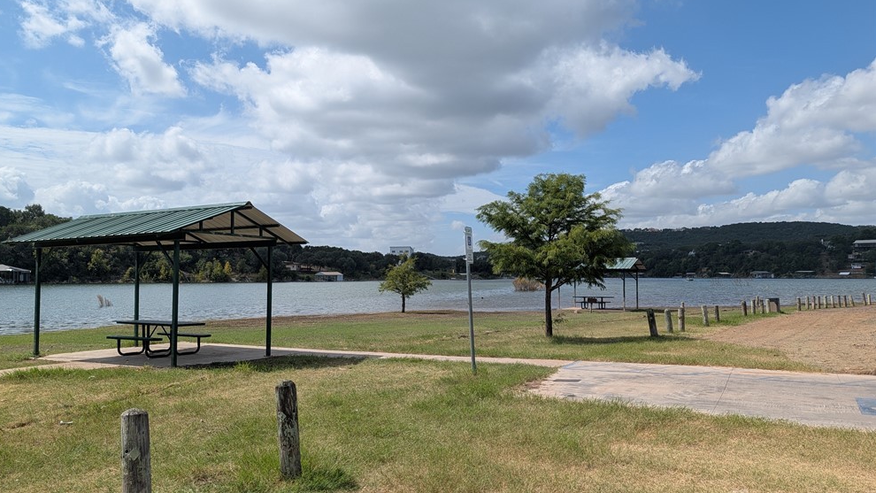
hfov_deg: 69.8
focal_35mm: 27
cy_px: 252
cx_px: 425
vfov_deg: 42.9
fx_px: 627
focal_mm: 6.9
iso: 20
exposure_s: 1/1361
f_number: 1.68
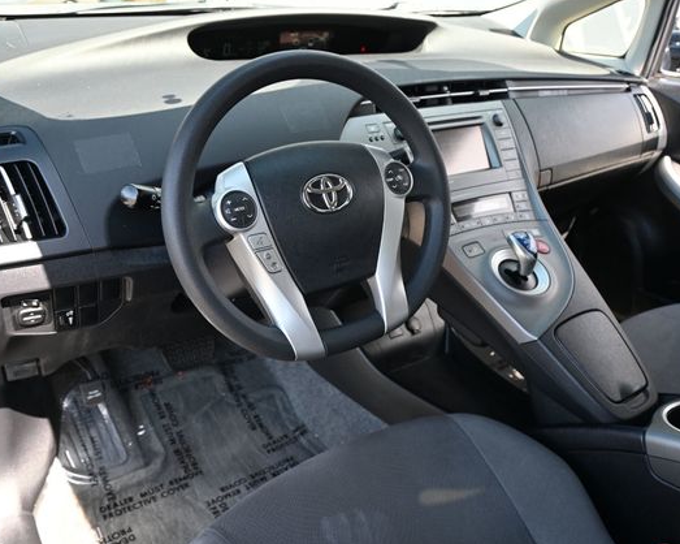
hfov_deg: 55.9
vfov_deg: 45.9
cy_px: 273
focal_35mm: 32
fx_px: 641
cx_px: 339
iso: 400
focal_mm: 18.5
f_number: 3.8
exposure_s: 1/160
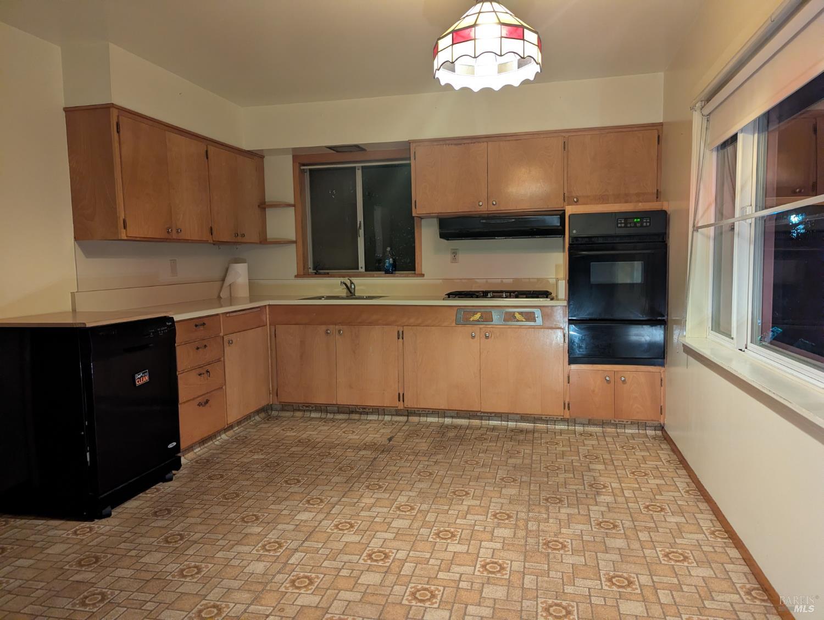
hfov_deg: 71.5
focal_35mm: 24
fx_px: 572
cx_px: 412
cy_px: 310
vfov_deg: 56.9
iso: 612
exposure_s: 1/60
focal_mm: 6.81
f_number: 1.85
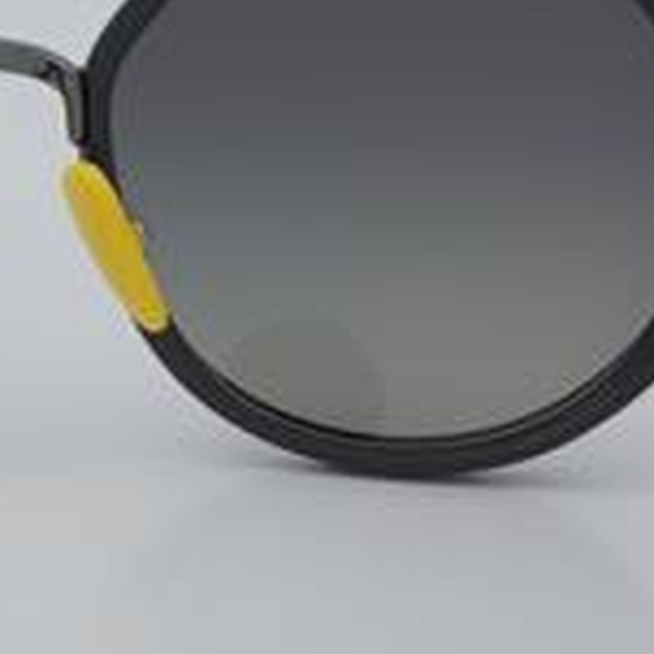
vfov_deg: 9.4
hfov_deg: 9.3
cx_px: -30
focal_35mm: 186
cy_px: 152
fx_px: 3978
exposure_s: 1/4
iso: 100
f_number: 32
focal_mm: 55
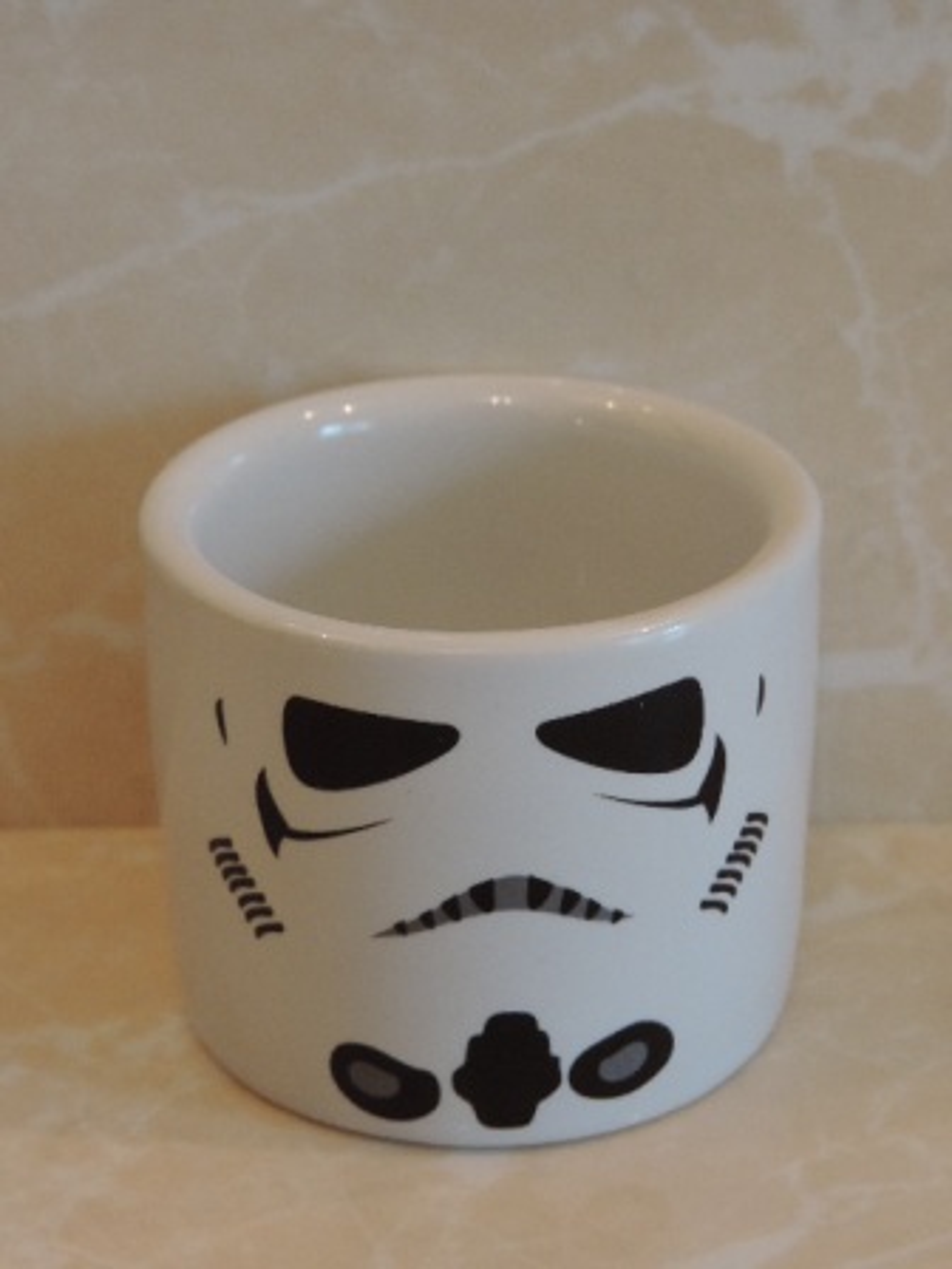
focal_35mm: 90
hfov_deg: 16.4
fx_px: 3300
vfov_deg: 21.8
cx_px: 476
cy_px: 634
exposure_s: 1/50
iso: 400
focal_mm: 16
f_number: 4.1
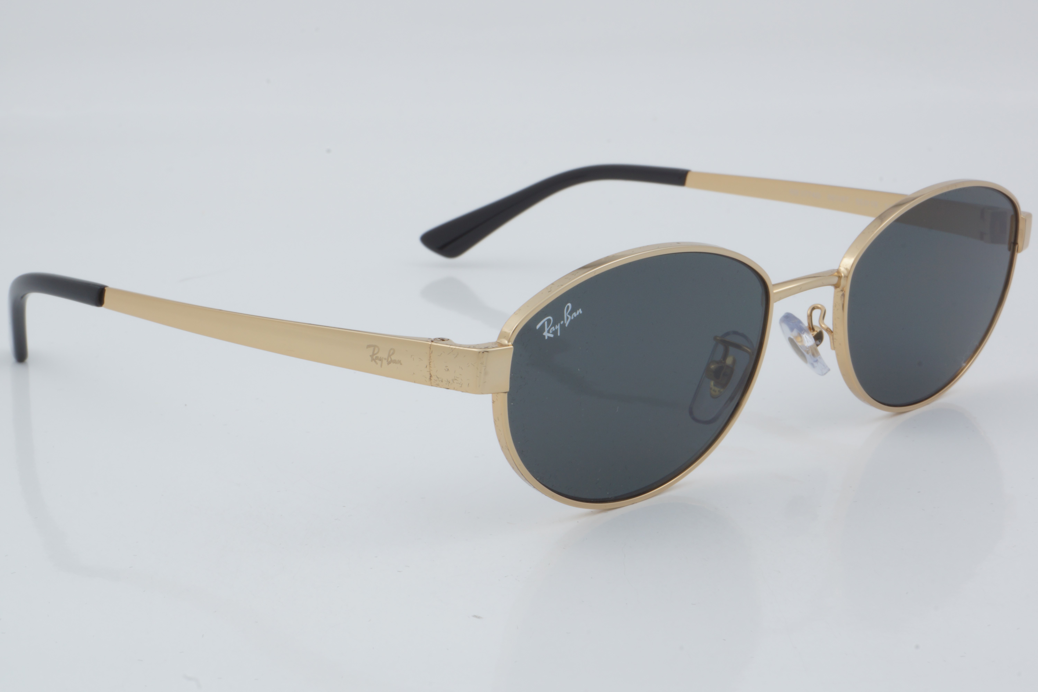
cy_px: 346
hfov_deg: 27.0
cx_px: 519
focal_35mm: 75
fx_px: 2162
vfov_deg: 18.2
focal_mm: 50
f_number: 29
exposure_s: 1/4
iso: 100
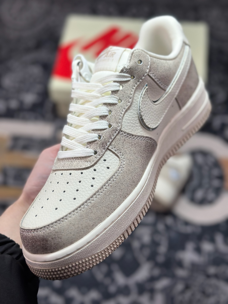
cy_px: 152
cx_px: 114
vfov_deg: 39.7
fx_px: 422
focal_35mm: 48
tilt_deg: -58.6
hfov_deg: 30.3
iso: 80
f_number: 1.78
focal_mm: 6.86
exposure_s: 1/1541
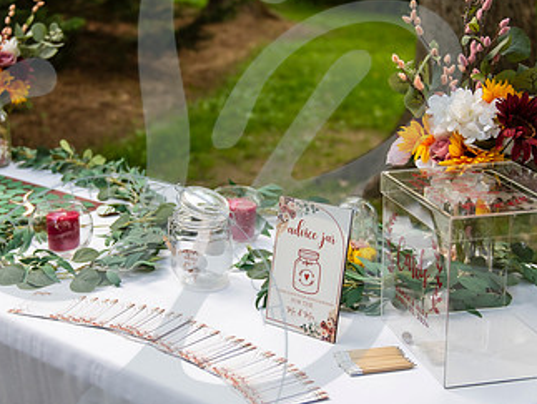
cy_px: 205
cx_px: 202
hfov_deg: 31.5
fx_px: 947
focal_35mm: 61
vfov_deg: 24.1
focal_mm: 35
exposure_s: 1/320
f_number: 2.8
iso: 100
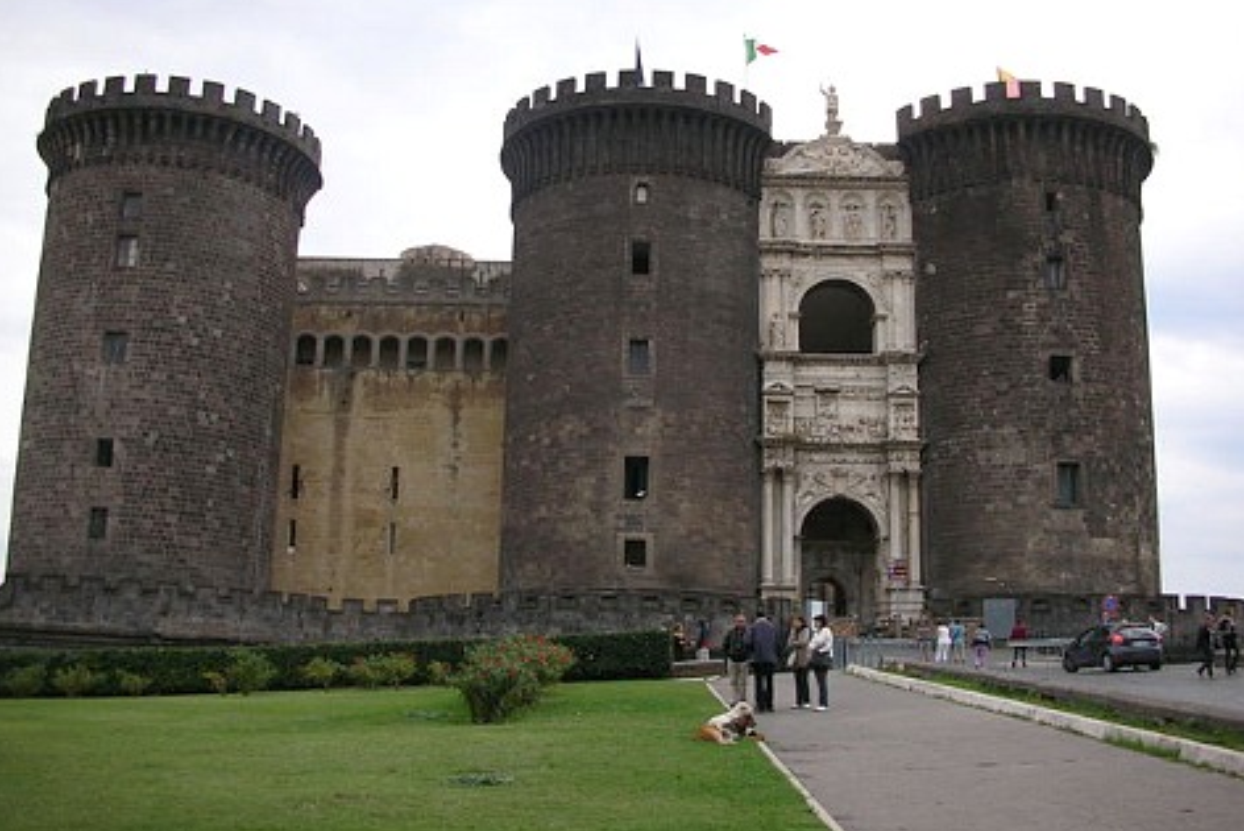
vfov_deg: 36.0
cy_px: 393
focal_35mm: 37
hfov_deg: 51.9
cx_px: 617
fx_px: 1279
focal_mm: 5.8
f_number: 3
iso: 50
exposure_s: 1/248
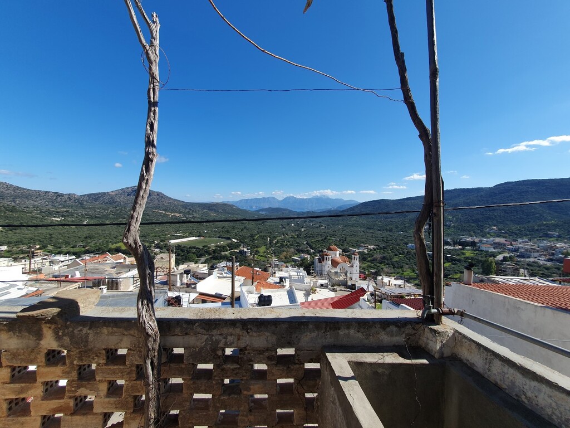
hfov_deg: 106.2
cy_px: 214
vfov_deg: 89.9
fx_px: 214
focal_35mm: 13
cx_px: 285
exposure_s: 1/1284
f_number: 2.2
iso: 50
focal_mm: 1.8
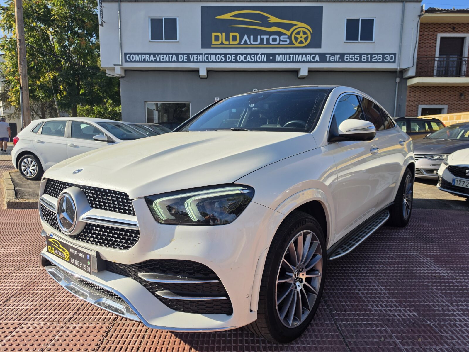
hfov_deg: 73.9
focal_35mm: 23
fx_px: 312
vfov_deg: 58.9
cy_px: 176
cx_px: 234
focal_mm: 6.5
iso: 64
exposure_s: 1/5955
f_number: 1.4
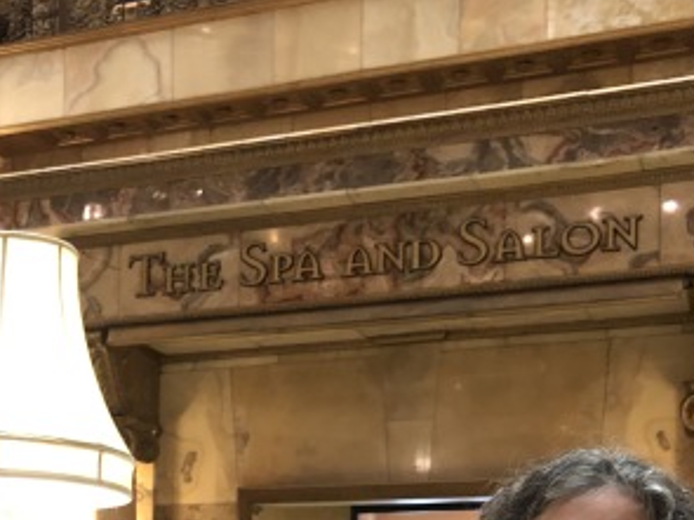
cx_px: -24
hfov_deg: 24.3
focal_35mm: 76
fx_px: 1523
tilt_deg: -1.1
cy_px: 666
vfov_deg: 18.1
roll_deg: -1.2
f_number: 1.8
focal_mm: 3.99
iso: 80
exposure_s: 1/7
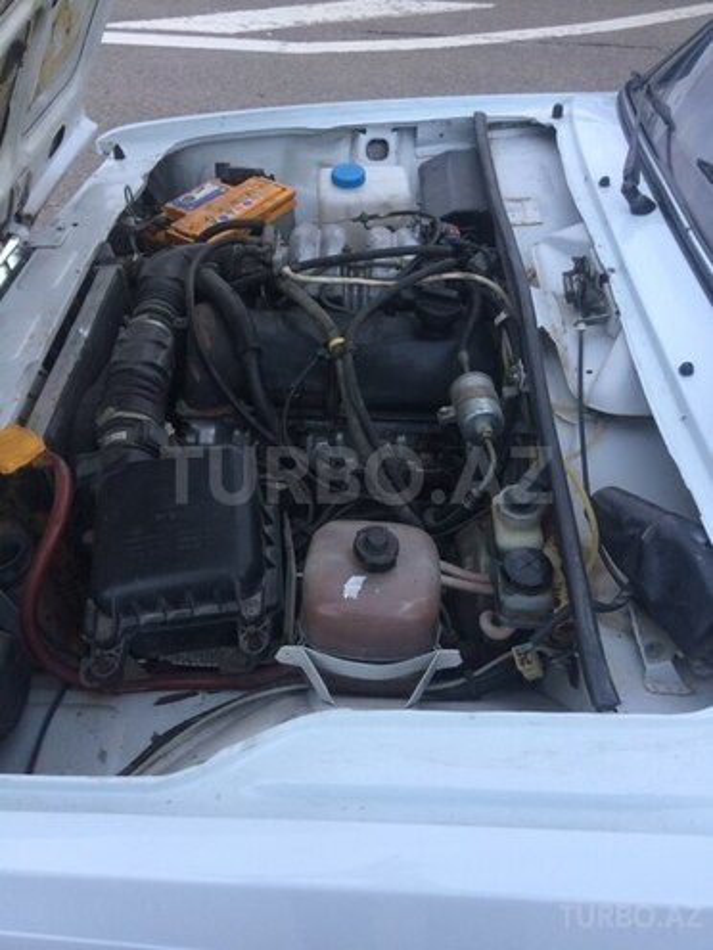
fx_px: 796
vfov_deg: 61.7
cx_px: 356
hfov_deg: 48.2
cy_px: 475
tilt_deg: -47.3
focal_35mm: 29
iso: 40
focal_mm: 4.15
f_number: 2.2
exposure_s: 1/33
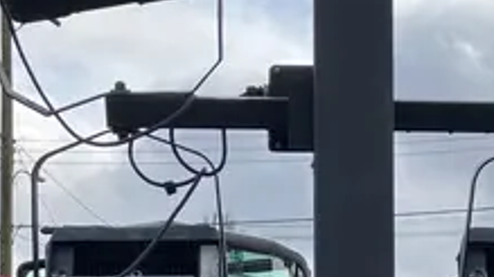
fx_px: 1336
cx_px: 381
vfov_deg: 10.3
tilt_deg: -5.7
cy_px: 668
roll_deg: -0.5
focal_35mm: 102
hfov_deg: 20.8
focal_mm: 3.99
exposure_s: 1/1033
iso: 32
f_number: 1.8
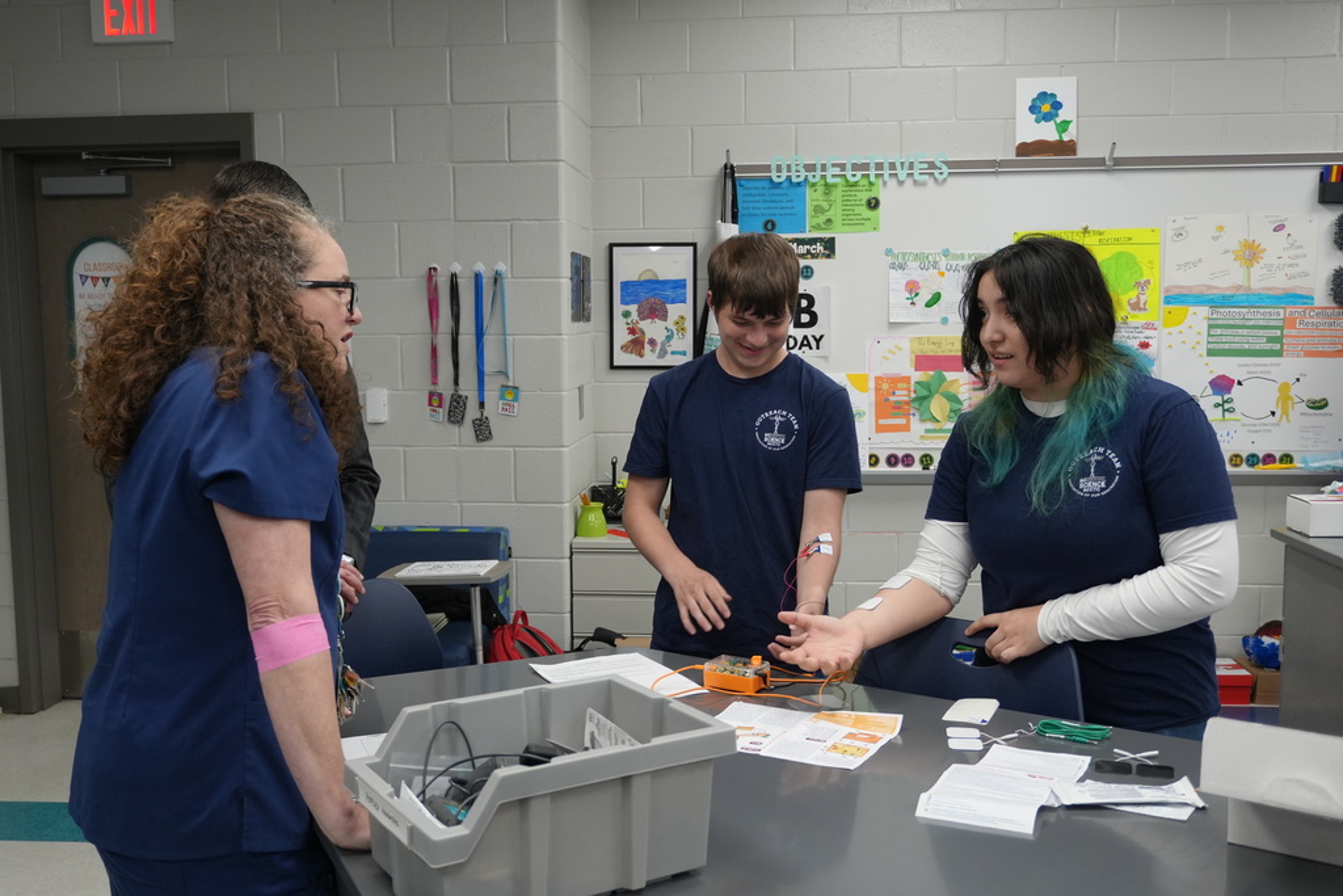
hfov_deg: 55.1
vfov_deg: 38.4
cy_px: 448
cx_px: 672
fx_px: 1287
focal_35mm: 34
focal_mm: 23
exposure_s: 1/160
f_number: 4
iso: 800
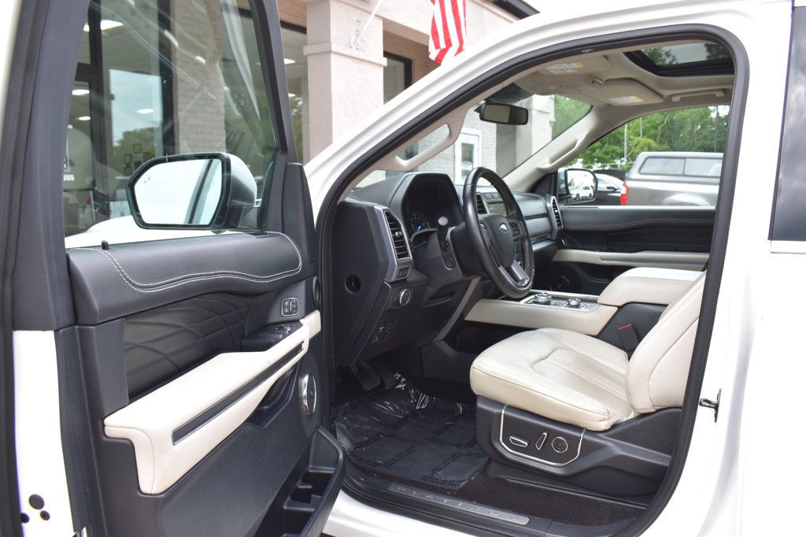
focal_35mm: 30
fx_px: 671
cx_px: 403
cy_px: 268
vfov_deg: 43.6
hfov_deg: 61.9
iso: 400
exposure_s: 1/125
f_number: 7.1
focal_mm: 20
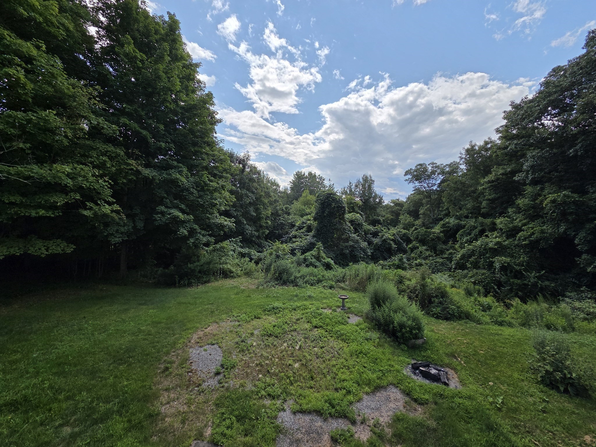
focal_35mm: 13
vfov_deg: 89.9
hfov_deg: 106.2
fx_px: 224
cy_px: 224
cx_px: 298
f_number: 2.2
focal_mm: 2.2
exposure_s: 1/1789
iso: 50
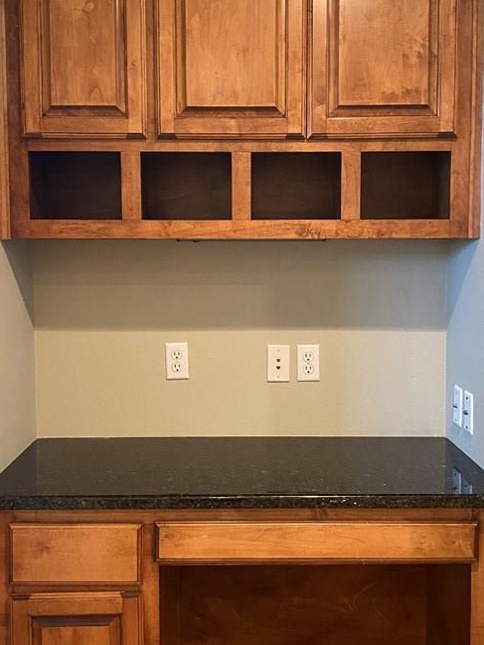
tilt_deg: -1.9
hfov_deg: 35.1
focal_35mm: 41
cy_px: 309
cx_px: 256
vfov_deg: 45.8
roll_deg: -0.6
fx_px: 764
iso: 400
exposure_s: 1/40
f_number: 1.8
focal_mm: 4.25
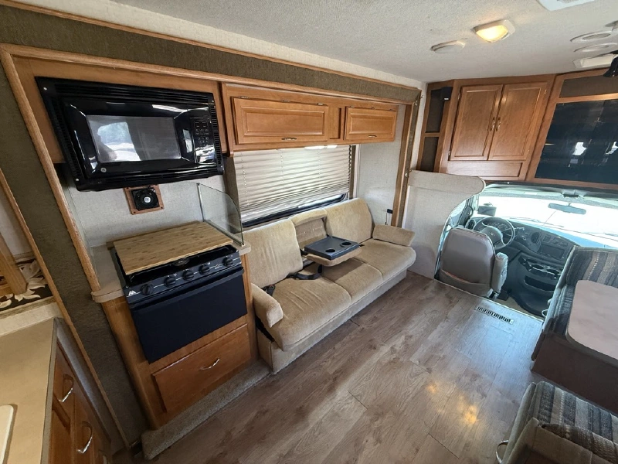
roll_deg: +1.4
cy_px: 232
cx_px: 309
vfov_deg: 85.7
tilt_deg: -21.7
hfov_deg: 102.1
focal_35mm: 14
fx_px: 250
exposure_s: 1/63
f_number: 2.2
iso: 320
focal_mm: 2.22
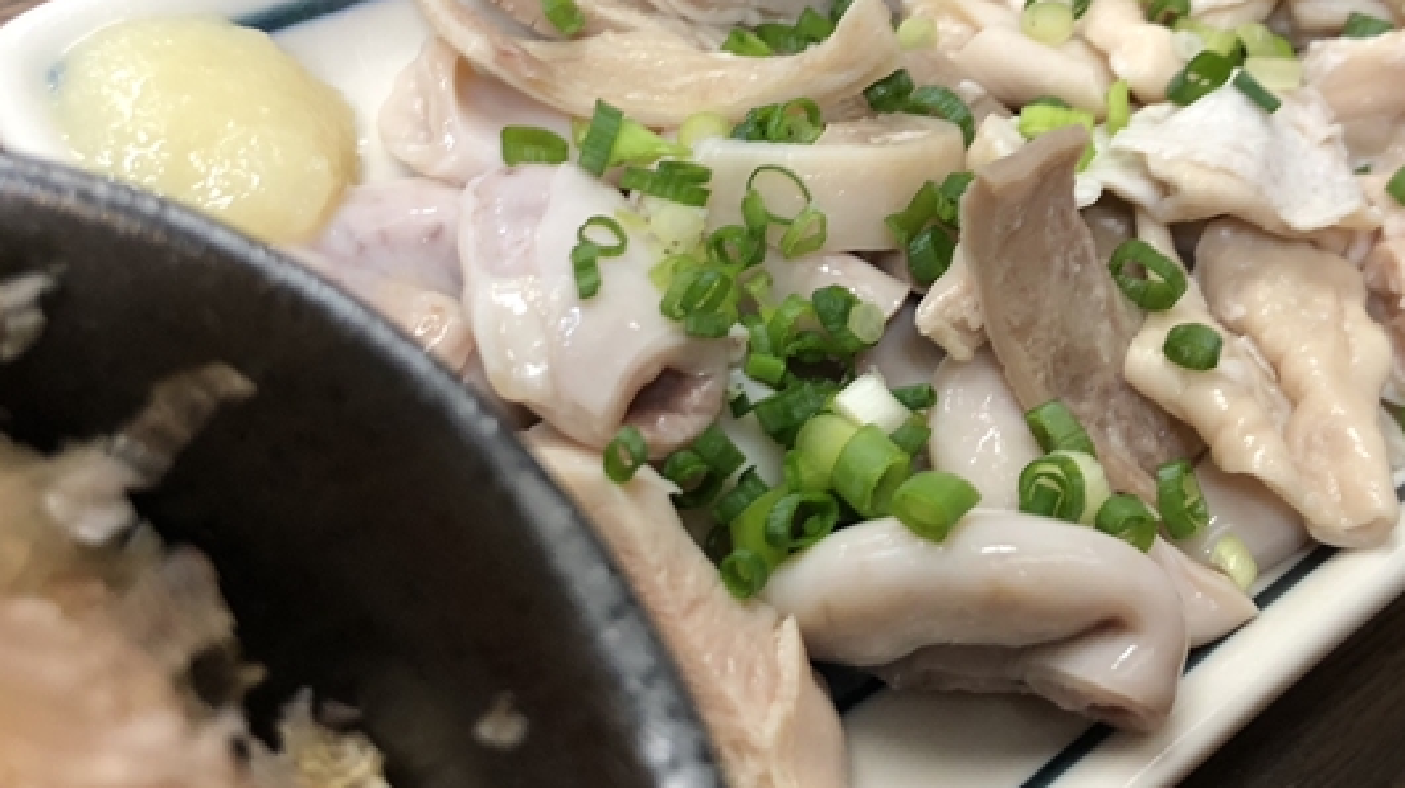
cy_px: 235
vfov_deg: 25.7
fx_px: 1713
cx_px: 889
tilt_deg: -49.1
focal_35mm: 46
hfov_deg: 44.2
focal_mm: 4
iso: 40
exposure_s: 1/17
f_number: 1.8
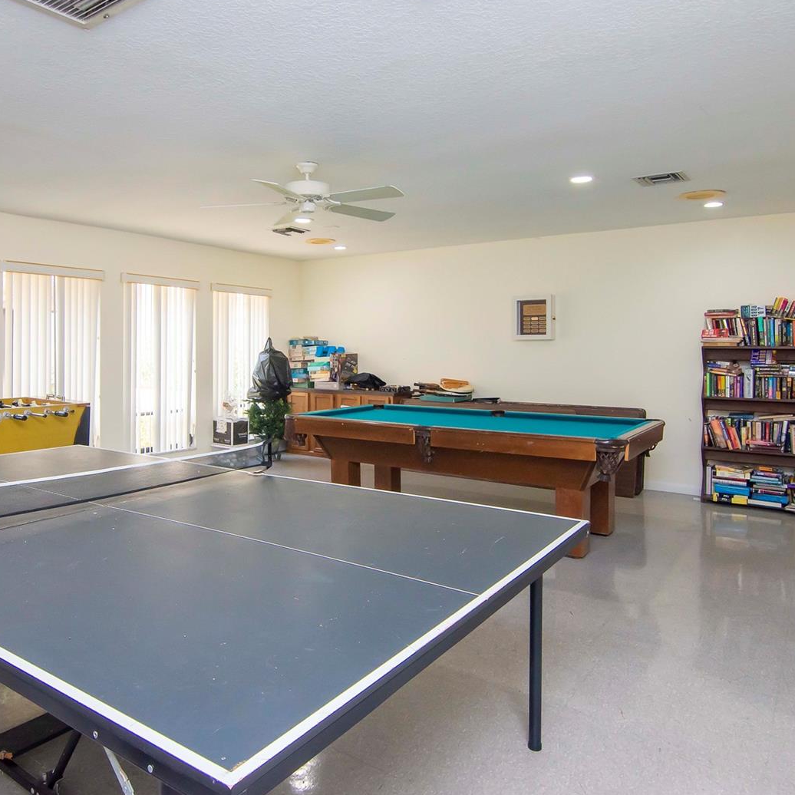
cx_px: 348
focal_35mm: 22
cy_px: 389
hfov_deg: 70.2
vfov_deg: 70.5
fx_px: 563
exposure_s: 1/60
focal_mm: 11
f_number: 8
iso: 500
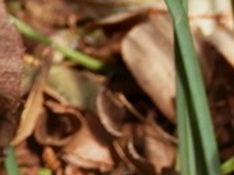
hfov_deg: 8.5
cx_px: 425
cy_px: 4
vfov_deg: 6.6
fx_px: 1514
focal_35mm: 224
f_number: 4.2
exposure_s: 1/320
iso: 80
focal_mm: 10.8
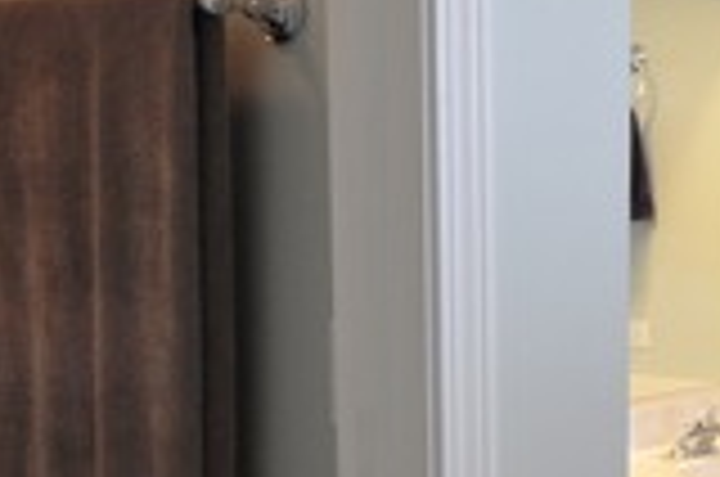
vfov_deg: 20.4
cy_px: 358
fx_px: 1317
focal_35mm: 66
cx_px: 963
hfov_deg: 25.7
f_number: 4
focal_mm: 11
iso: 450
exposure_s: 1/60
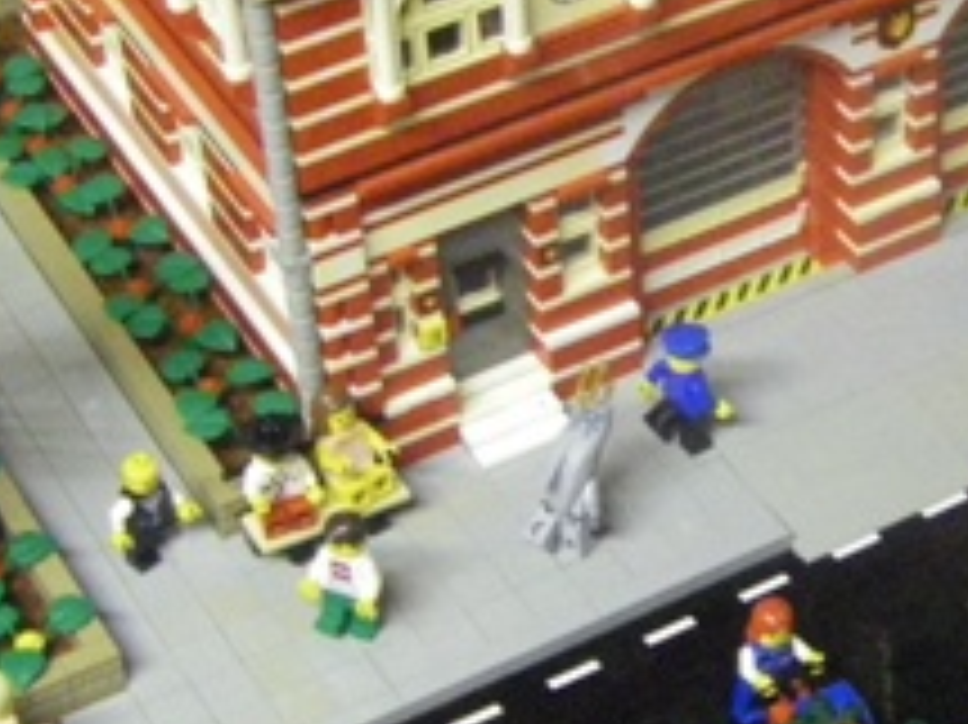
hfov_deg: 17.2
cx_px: 887
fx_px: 3158
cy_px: 283
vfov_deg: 13.1
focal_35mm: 113
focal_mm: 6.3
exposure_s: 1/20
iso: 800
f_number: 3.5
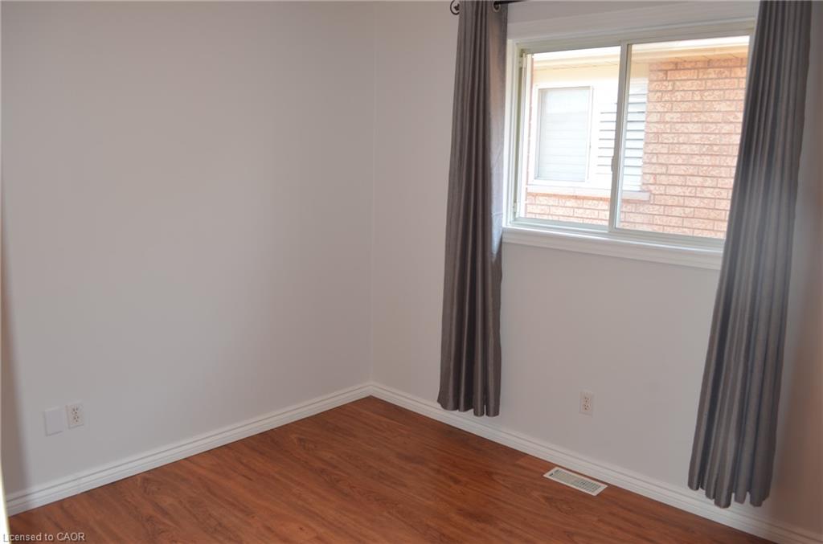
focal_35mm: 27
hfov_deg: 67.5
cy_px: 272
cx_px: 412
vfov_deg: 47.7
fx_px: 616
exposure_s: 1/30
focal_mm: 18
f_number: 5.6
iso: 200
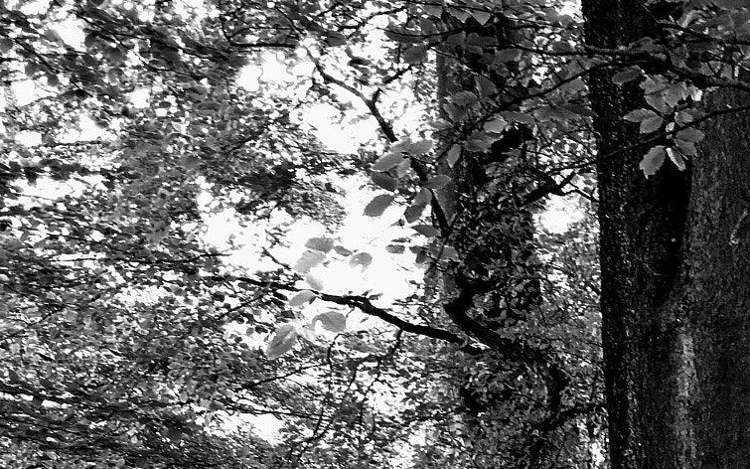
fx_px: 2617
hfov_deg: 16.3
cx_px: 328
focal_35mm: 128
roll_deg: +1.6
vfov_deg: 9.9
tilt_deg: +2.7
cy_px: 688
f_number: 2.8
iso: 64
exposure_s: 1/90
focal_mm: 6.6
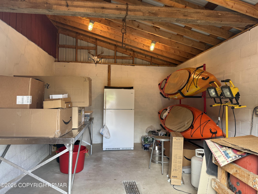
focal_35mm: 24
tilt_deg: +1.1
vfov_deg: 56.8
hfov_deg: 71.6
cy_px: 97
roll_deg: -0.8
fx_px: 179
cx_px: 129
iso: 200
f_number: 1.78
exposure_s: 1/120
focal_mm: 6.76
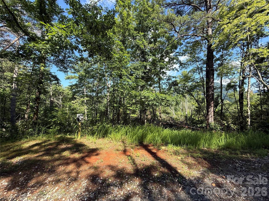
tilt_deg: +3.0
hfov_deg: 102.1
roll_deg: -1.6
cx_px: 134
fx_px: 109
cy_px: 100
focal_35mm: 14
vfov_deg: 85.7
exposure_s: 1/522
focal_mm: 2.22
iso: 50
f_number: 2.2
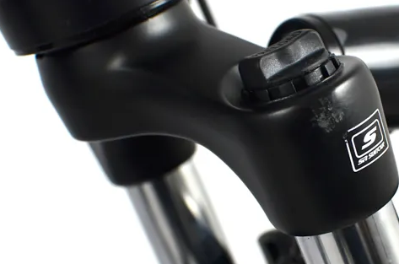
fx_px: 982
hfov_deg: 22.7
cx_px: 301
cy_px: 147
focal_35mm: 89
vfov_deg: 15.3
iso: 400
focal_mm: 35
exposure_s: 1/80
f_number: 5.6
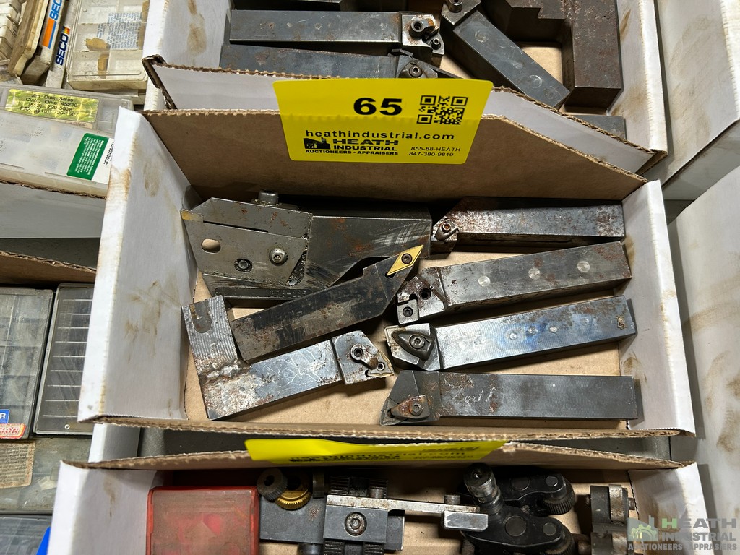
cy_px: 278
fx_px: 556
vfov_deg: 53.1
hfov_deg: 67.3
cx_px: 370
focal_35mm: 26
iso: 100
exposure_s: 1/60
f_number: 1.5
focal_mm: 5.7
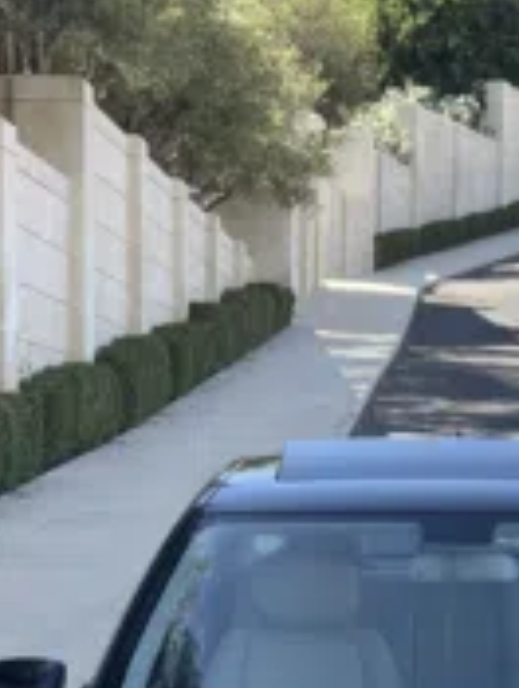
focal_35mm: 146
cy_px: 676
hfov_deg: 10.2
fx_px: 2908
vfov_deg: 13.3
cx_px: 432
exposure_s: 1/191
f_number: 2.2
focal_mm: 7.5
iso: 25
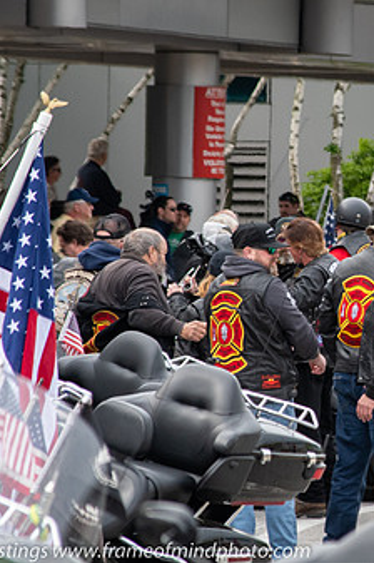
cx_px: 418
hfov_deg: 2.8
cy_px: 289
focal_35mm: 494
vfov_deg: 4.2
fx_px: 7713
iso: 800
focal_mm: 175
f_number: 9
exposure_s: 1/320
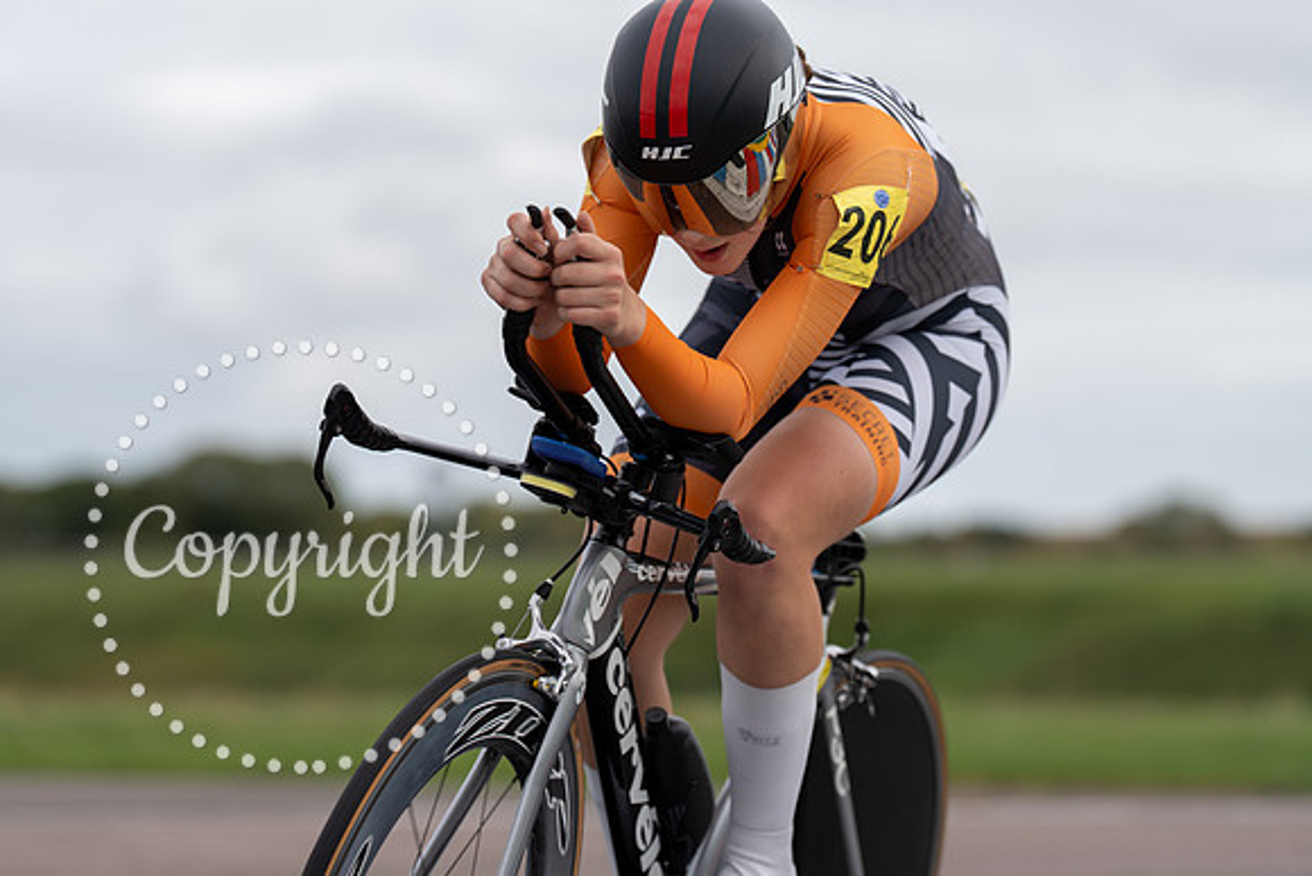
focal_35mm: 148
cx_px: 656
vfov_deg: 9.3
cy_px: 438
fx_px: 5395
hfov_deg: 13.9
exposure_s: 1/1000
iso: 125
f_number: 3.5
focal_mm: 148
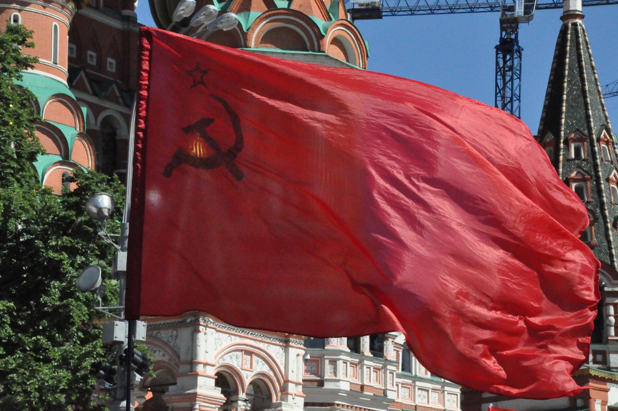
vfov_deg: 12.1
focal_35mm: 112
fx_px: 1929
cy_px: 206
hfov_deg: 18.2
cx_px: 309
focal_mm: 75
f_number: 22
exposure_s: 1/2000
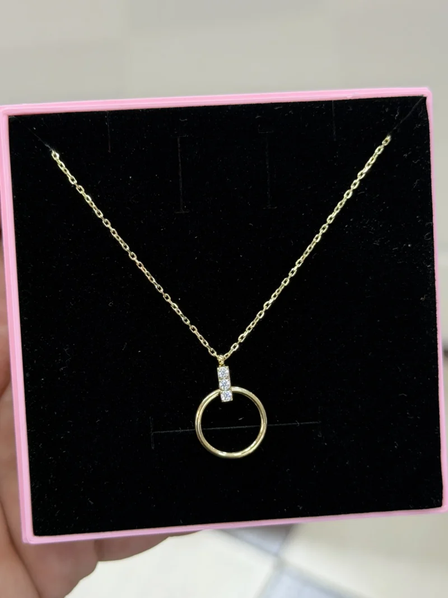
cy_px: 299
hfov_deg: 30.3
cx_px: 224
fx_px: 828
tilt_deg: -50.1
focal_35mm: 48
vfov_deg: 39.7
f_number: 1.78
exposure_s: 1/126
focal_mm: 6.76
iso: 50
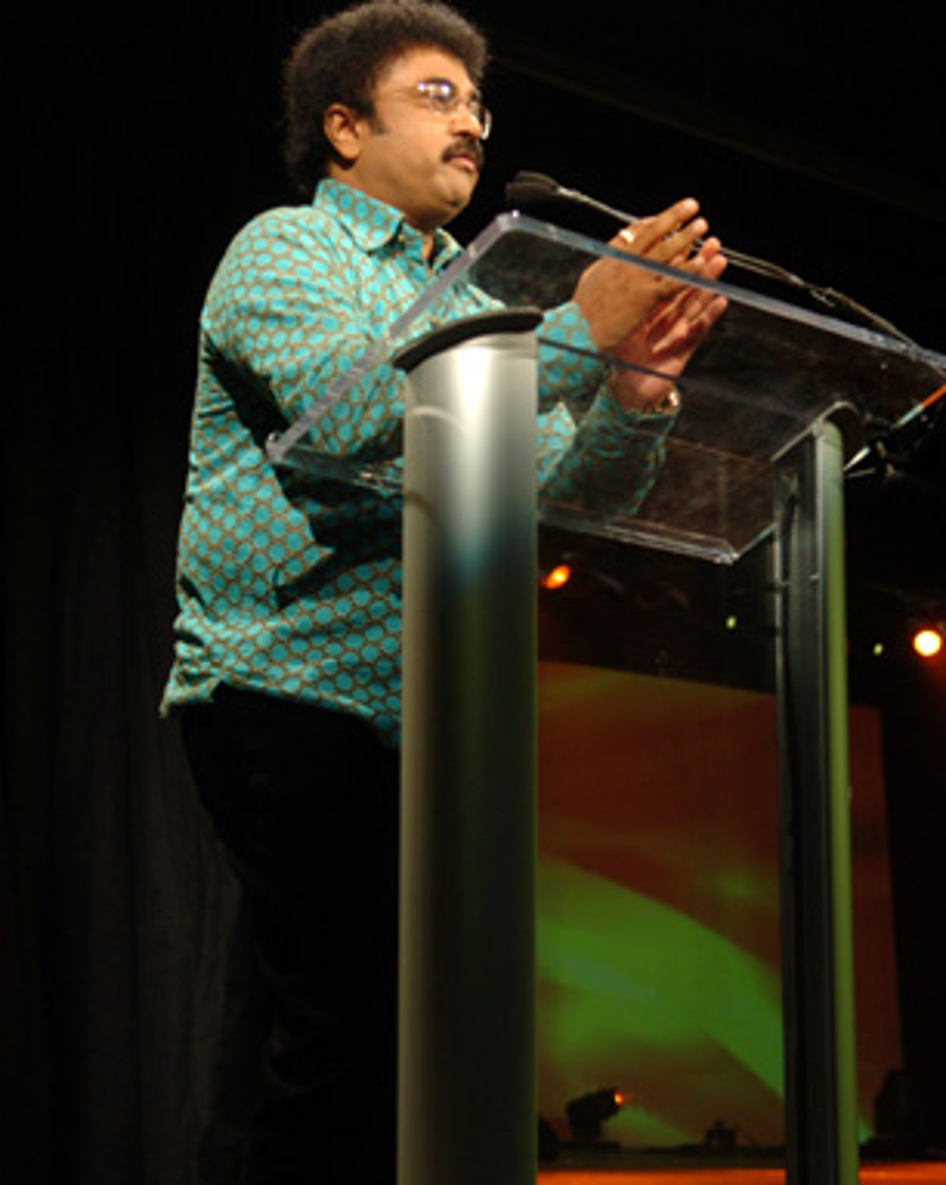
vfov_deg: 28.6
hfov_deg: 23.1
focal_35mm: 66
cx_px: 422
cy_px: 724
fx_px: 2312
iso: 400
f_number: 2.8
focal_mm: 30
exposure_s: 1/100
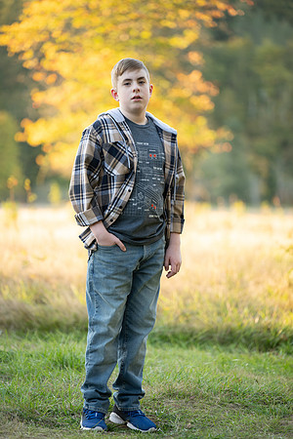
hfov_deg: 9.1
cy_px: 220
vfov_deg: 13.7
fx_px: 1831
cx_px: 146
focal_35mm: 150
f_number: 2.8
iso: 500
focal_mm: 150
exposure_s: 1/320
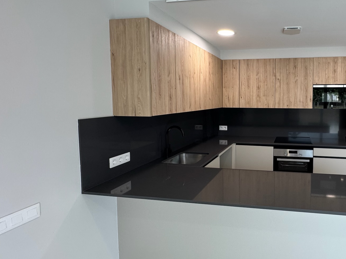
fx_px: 220
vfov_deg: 60.9
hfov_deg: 71.3
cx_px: 258
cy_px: 113
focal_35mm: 22
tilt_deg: -2.6
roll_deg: -0.2
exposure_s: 1/100
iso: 160
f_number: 2.2
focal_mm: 2.22
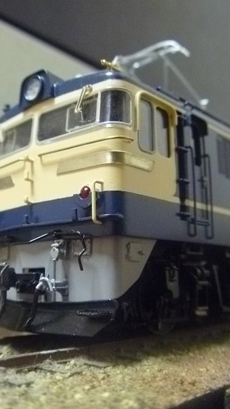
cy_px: 209
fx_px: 423
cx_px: 87
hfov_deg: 30.3
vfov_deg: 51.6
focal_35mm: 39
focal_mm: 6.3
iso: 800
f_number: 3.5
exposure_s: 1/20
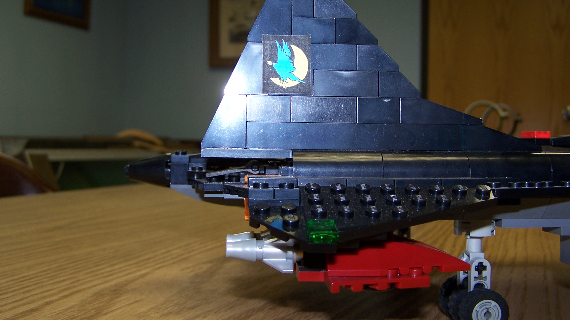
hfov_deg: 48.4
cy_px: 133
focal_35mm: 42
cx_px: 289
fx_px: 635
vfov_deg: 28.3
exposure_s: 1/60
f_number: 2.8
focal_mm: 6.3
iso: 80
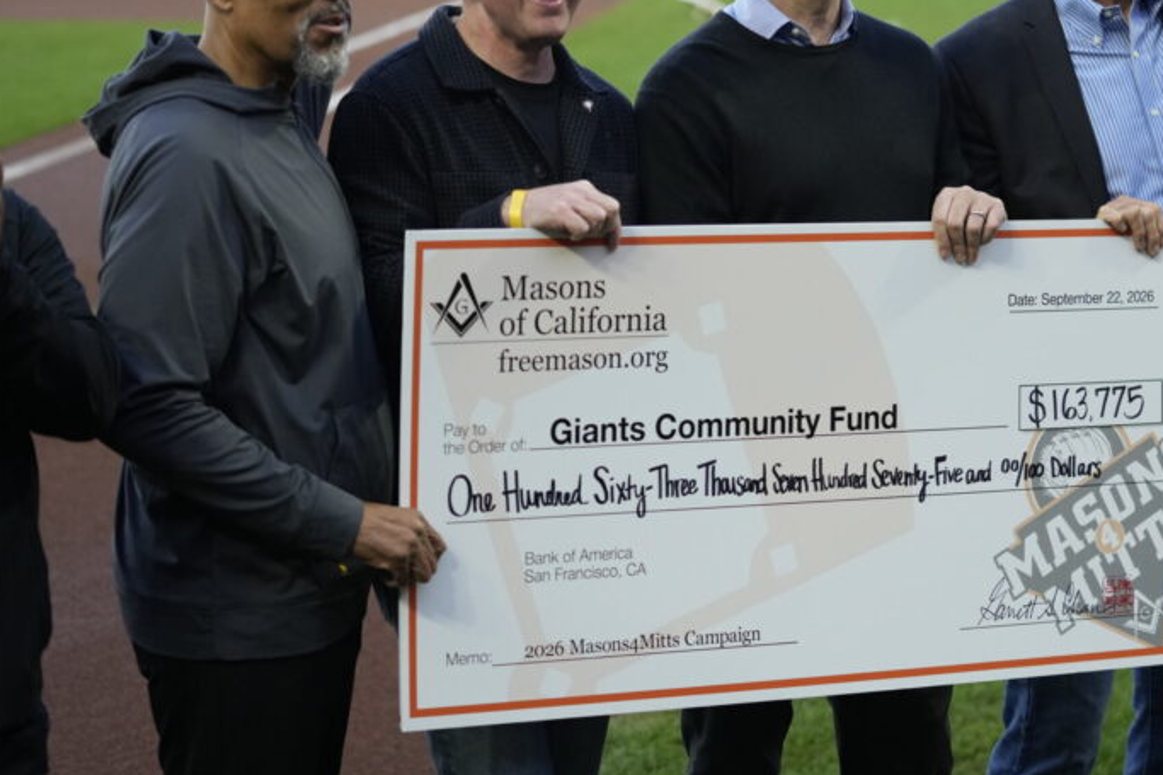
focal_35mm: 105
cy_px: 207
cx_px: 765
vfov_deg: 13.0
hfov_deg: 19.4
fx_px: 3391
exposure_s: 1/2500
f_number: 2.8
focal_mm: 70
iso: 1600
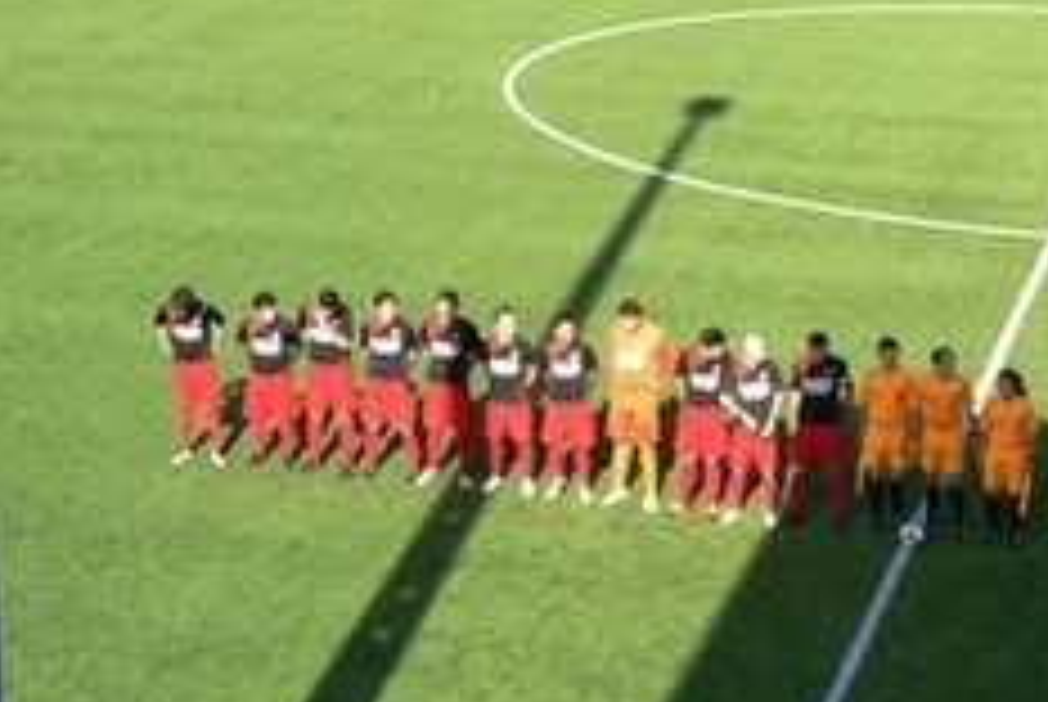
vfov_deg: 13.9
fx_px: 2884
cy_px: 414
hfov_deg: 20.1
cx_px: 981
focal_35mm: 99
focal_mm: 35
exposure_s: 1/80
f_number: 9
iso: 100
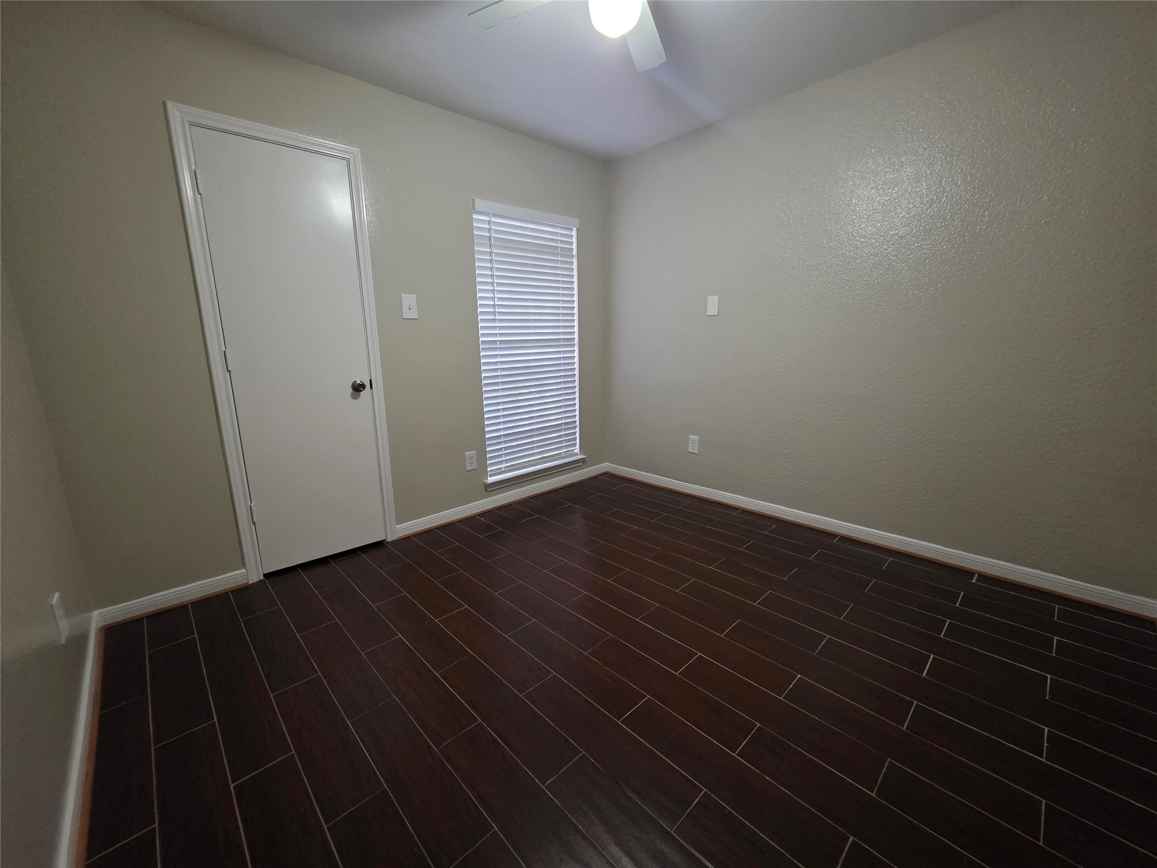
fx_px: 435
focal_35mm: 13
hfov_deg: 106.2
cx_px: 578
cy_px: 434
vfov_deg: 89.9
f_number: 1.9
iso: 800
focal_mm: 2.2
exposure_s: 1/60
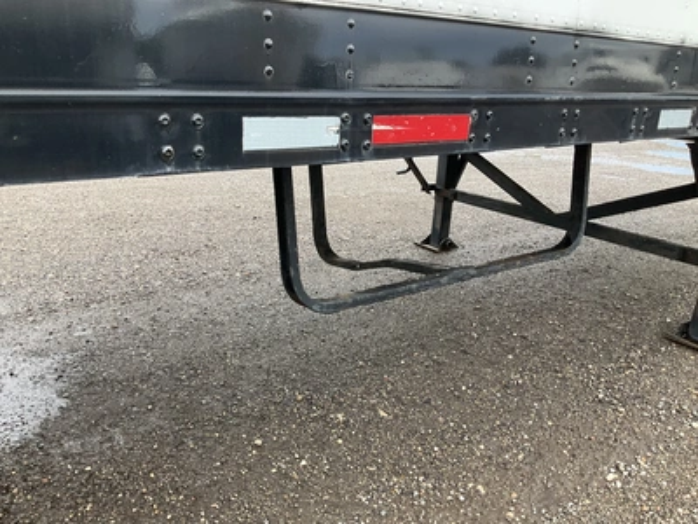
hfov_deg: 61.7
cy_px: 262
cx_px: 349
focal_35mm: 29
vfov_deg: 48.2
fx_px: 585
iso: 25
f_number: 1.8
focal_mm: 3
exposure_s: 1/172
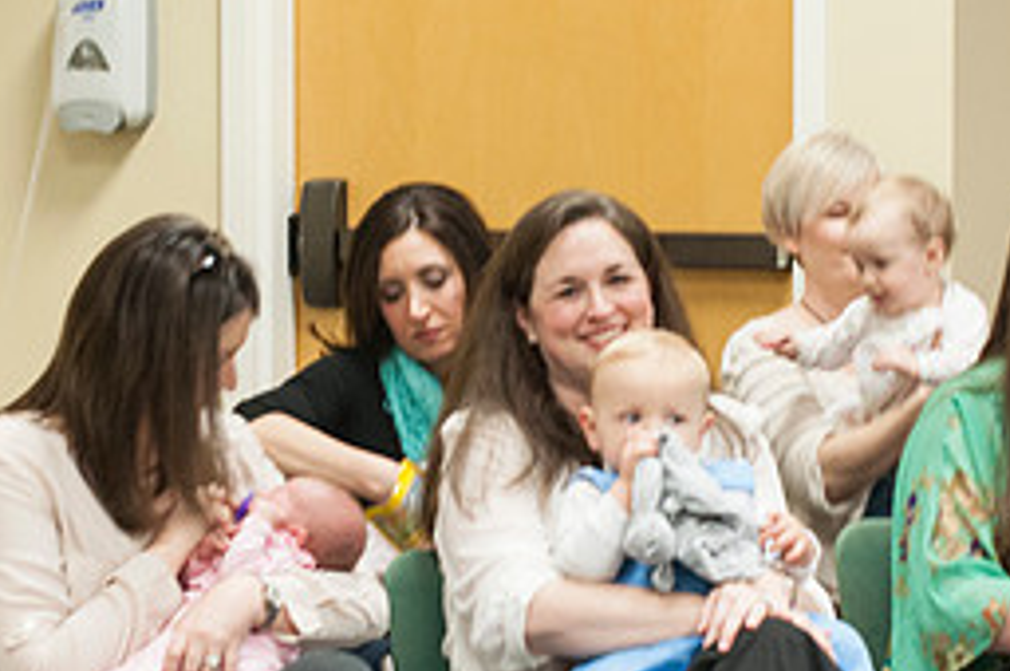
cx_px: 509
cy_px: 499
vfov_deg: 8.0
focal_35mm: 170
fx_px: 4763
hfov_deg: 12.1
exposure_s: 1/30
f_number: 5.6
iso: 1250
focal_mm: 50
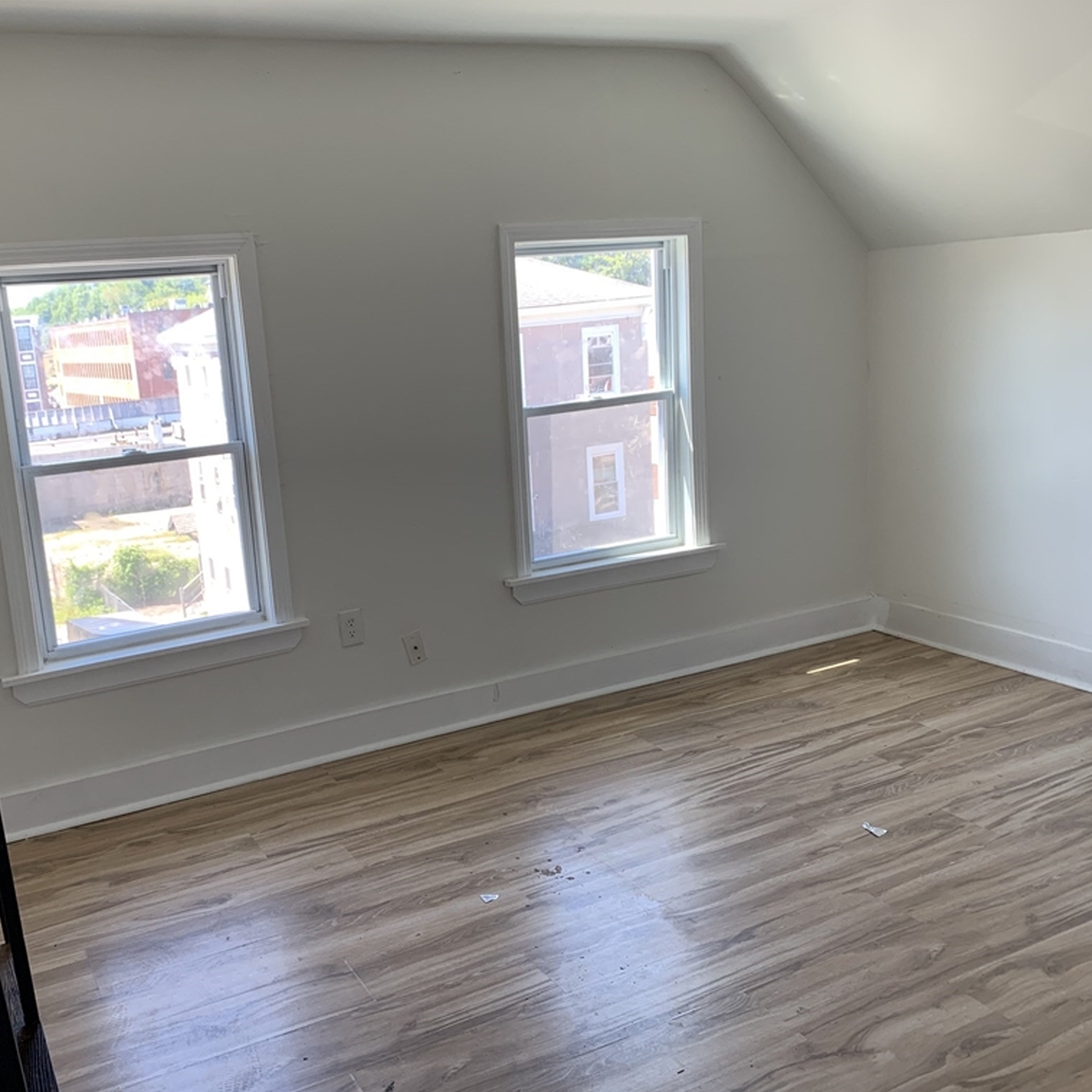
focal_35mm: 31
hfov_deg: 52.0
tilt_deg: -10.2
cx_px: 414
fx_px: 1106
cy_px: 550
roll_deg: +4.6
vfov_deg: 52.5
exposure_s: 1/121
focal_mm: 4.25
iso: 64
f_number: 1.8
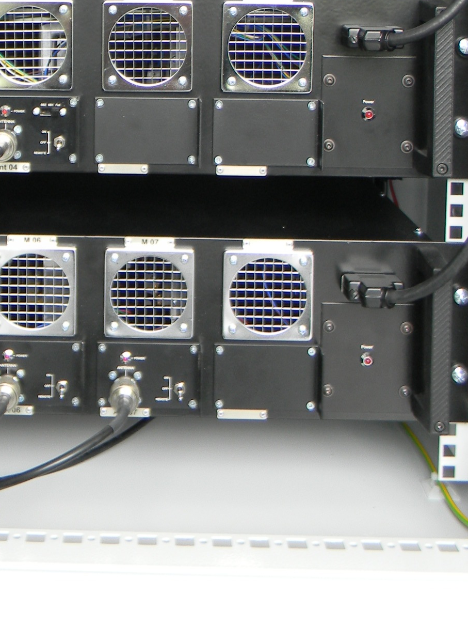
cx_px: 106
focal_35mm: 60
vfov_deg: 30.1
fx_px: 1082
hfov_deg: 24.1
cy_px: 11
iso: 93
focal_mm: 5
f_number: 3.5
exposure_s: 1/30
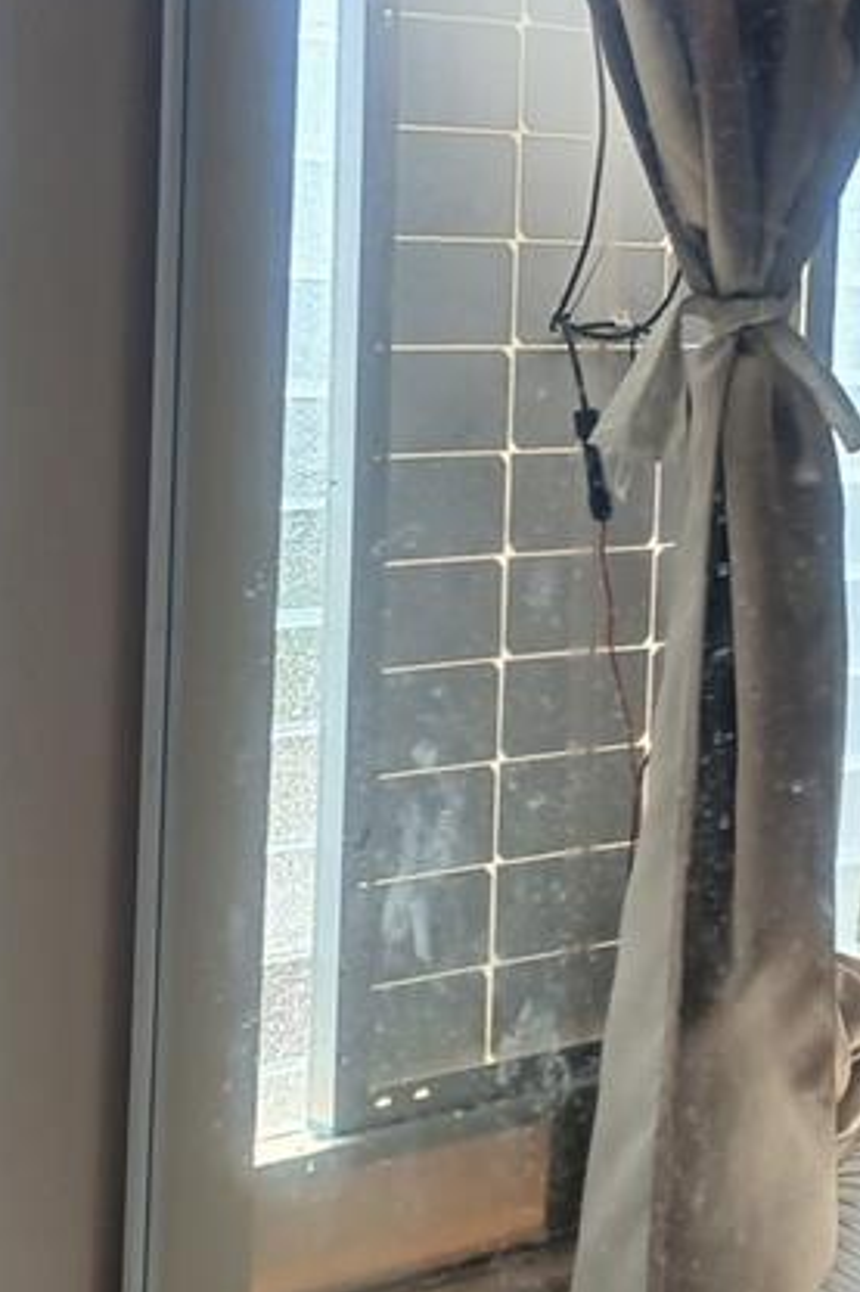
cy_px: 531
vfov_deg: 26.0
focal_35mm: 78
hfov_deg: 17.5
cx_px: 522
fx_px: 2797
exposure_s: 1/60
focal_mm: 3.98
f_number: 1.8
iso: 25
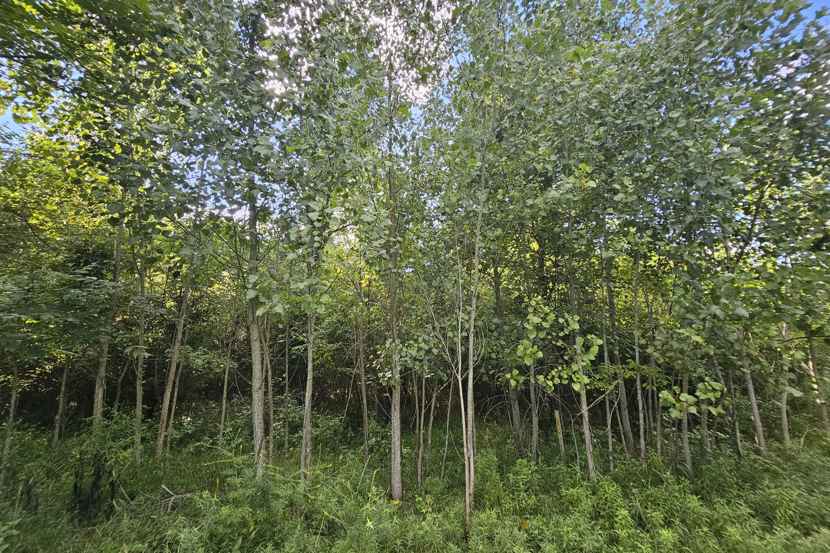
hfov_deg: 104.2
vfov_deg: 81.1
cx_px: 406
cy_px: 255
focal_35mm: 14
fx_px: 323
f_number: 2.2
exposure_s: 1/359
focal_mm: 2.2
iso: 80
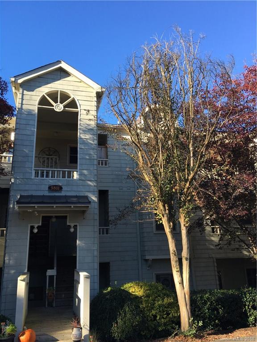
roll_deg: +1.7
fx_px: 287
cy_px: 171
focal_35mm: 29
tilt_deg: +17.9
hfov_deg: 48.2
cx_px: 128
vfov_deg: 61.7
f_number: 2.2
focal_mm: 4.15
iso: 25
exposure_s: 1/377
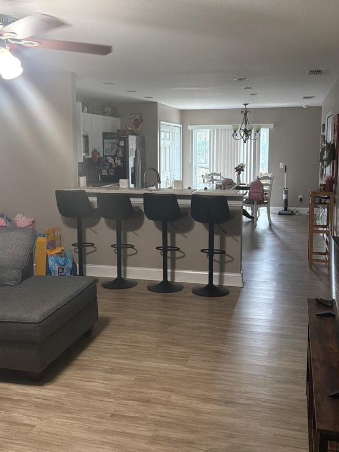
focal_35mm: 35
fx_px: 457
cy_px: 195
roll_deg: +1.2
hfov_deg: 40.7
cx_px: 176
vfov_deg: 52.5
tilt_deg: -6.6
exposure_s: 1/120
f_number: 1.78
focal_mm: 6.76
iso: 500
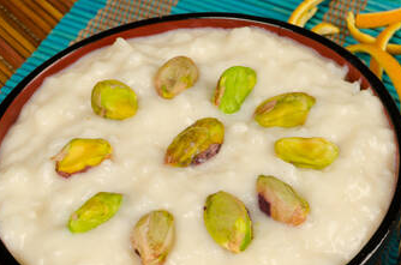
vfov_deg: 12.4
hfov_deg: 18.4
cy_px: 163
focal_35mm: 110
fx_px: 1223
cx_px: 329
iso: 100
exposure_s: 1/100
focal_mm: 35
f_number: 14
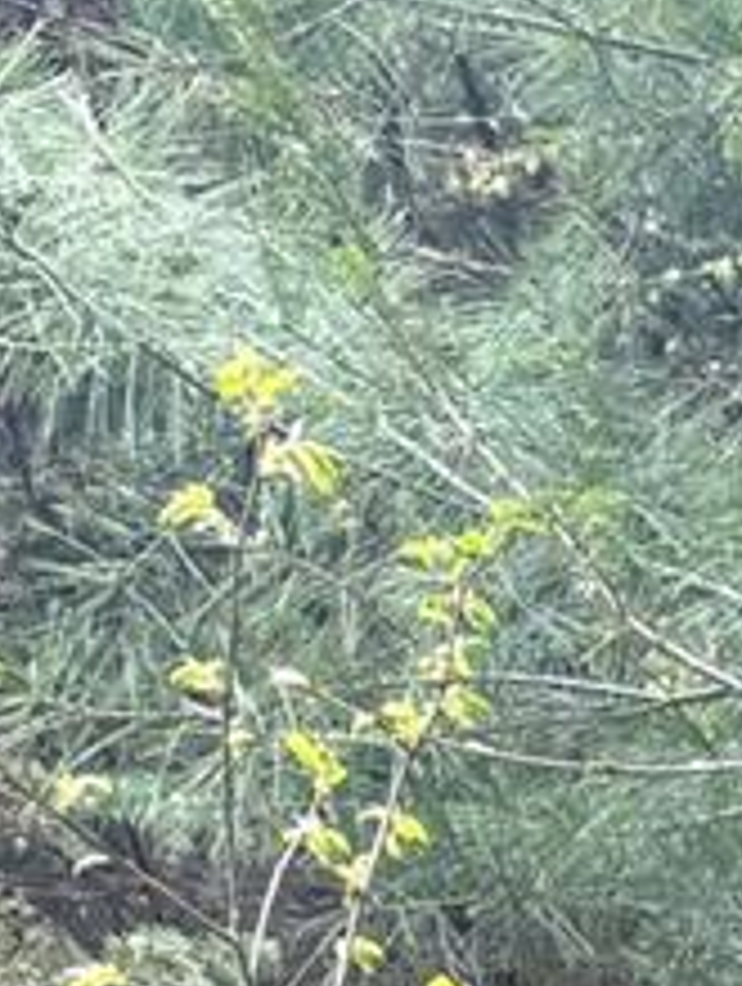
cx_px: 2217
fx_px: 4788
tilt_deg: +0.2
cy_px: 3201
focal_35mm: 168
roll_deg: +1.5
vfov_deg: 8.9
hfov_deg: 7.7
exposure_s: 1/121
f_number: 1.78
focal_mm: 6.76
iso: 64
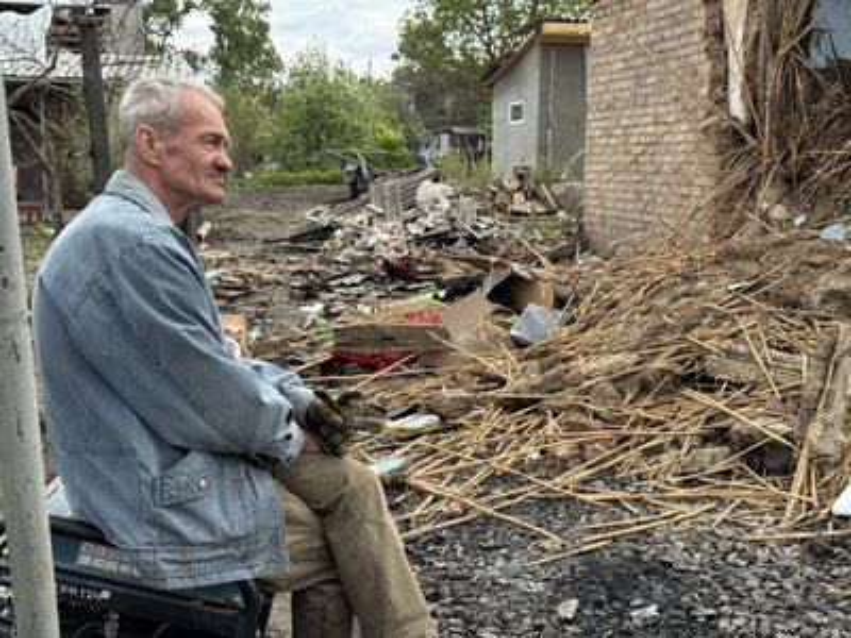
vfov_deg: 30.3
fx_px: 1180
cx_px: 426
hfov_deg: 39.7
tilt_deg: -8.6
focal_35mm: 48
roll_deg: +0.0
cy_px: 319
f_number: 1.78
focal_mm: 6.76
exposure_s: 1/1059
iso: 64
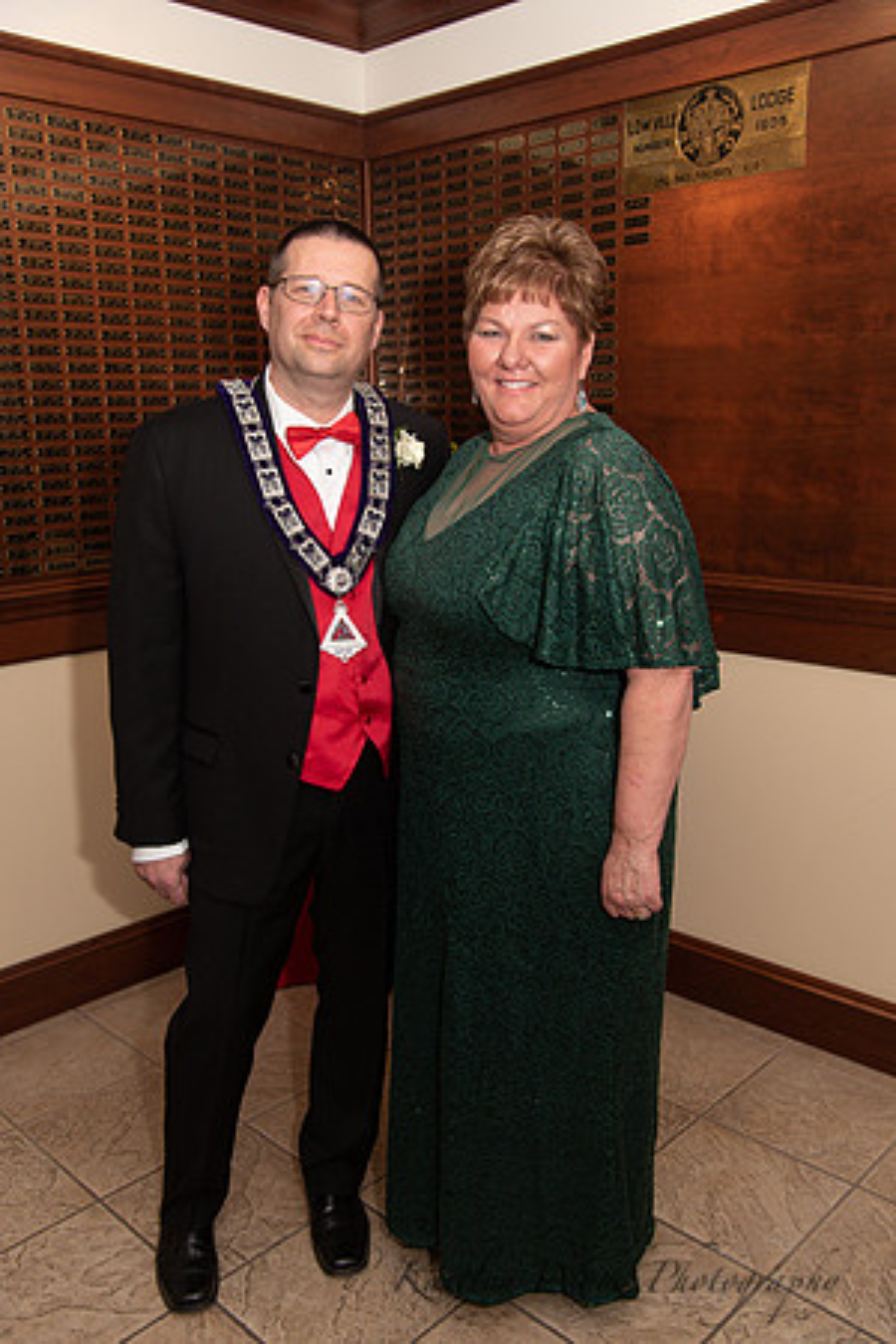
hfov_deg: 42.3
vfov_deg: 60.3
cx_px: 448
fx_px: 1157
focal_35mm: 31
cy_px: 672
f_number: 4
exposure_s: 1/200
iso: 800
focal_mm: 31
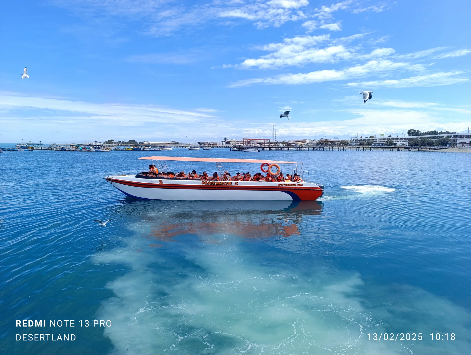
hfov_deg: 73.8
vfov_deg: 59.0
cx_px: 236
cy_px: 178
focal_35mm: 23
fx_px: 313
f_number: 1.6
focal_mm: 6.14
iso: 50
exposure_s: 1/843
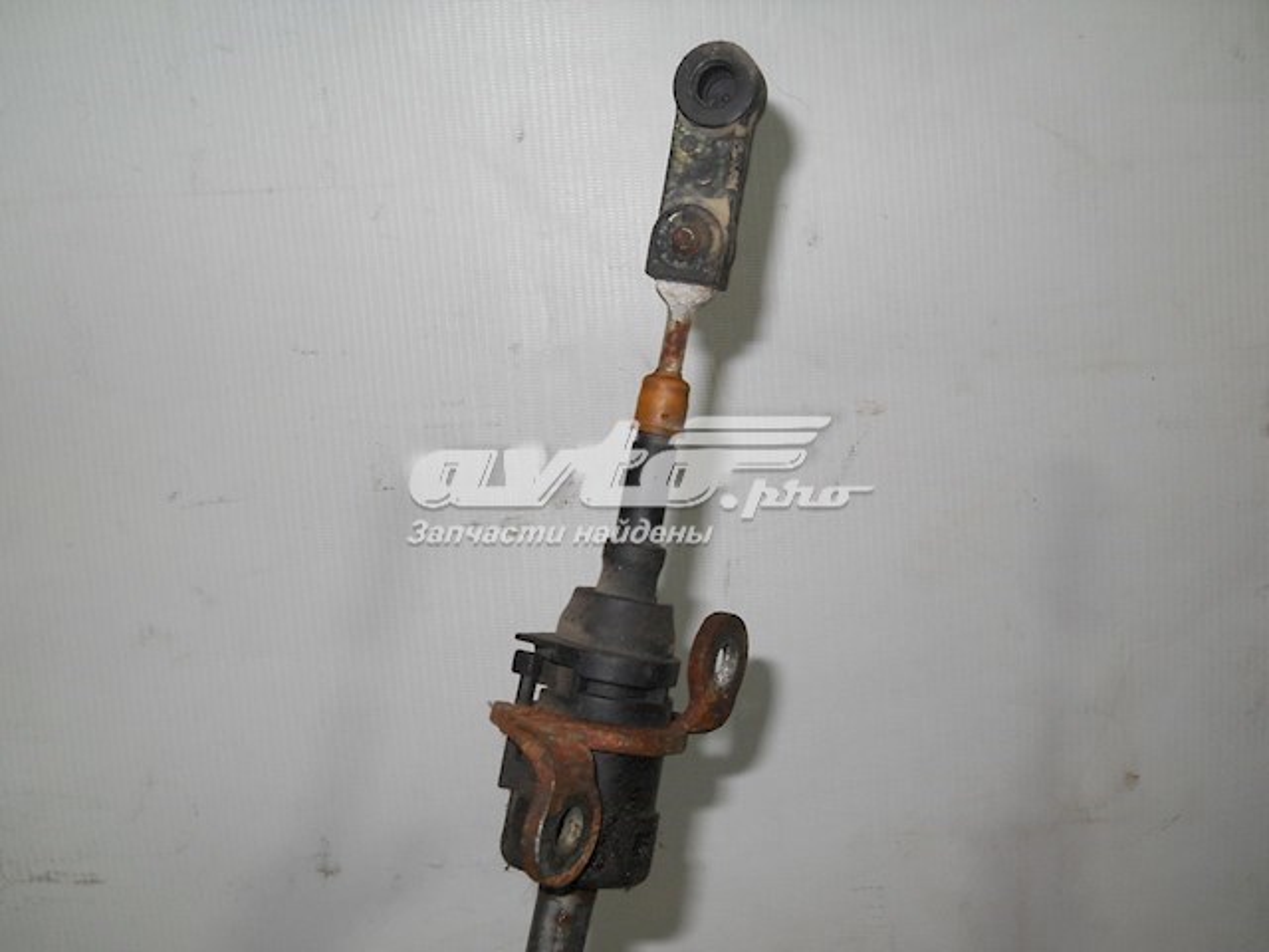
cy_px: 476
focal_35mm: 41
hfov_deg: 45.8
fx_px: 1503
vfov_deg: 35.1
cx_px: 634
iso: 80
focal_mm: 6.72
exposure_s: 1/30
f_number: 5.5
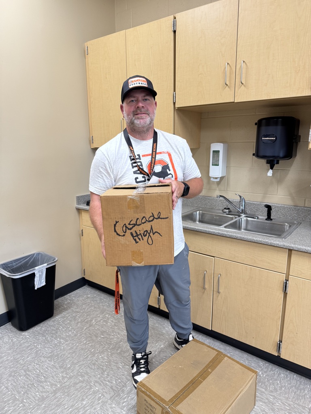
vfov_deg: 71.6
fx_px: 287
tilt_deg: -11.3
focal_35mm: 24
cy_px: 207
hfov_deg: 56.8
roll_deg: +0.8
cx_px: 156
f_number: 1.78
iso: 160
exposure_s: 1/120
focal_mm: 6.76
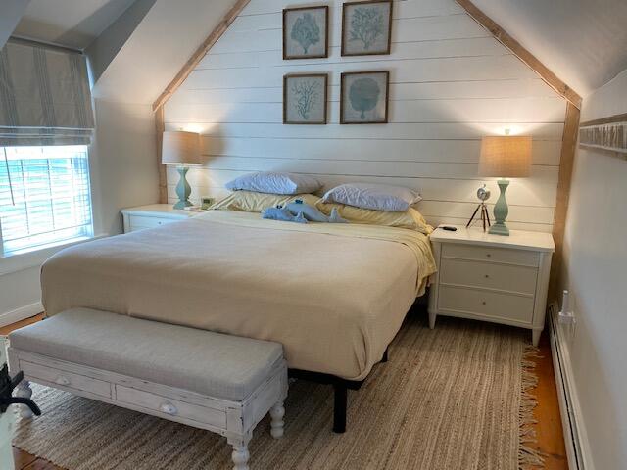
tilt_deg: -11.7
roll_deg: -0.9
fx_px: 471
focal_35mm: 26
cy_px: 235
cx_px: 314
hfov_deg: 67.3
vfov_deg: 53.1
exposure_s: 1/120
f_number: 1.8
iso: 100
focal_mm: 4.25
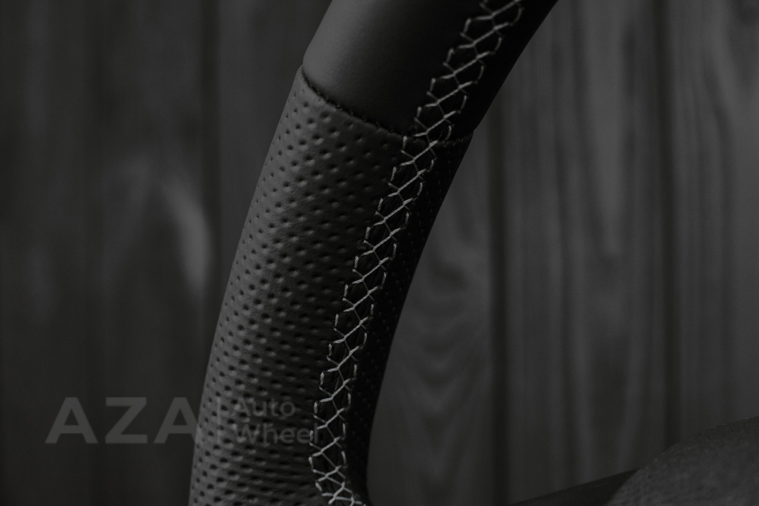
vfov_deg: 25.8
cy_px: 253
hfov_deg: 37.8
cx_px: 380
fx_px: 1107
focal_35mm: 52
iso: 500
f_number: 6.3
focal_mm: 35
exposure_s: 1/125
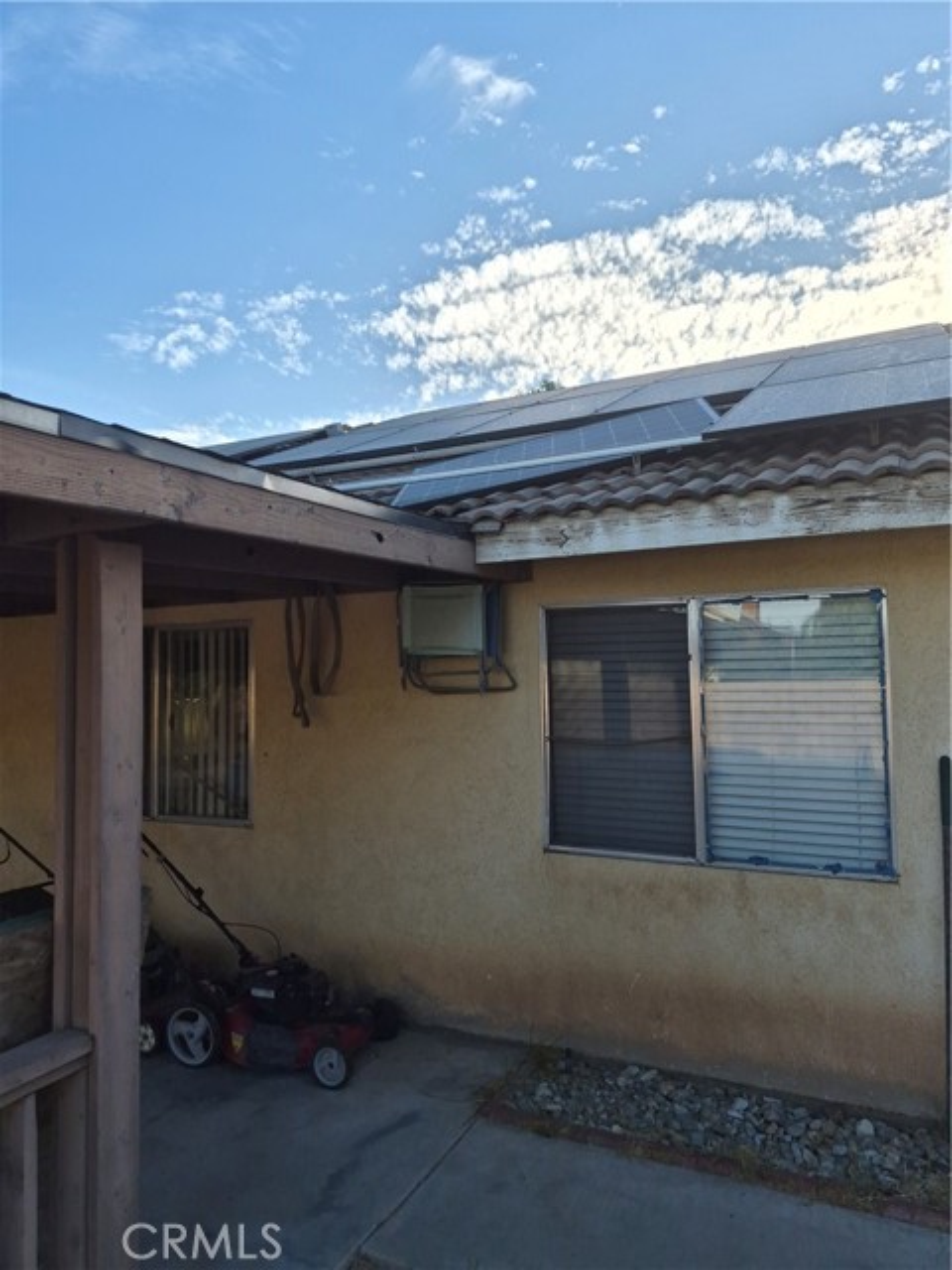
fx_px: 843
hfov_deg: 58.9
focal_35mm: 23
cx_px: 476
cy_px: 635
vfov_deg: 73.9
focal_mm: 5.4
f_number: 1.8
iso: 80
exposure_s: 1/5296
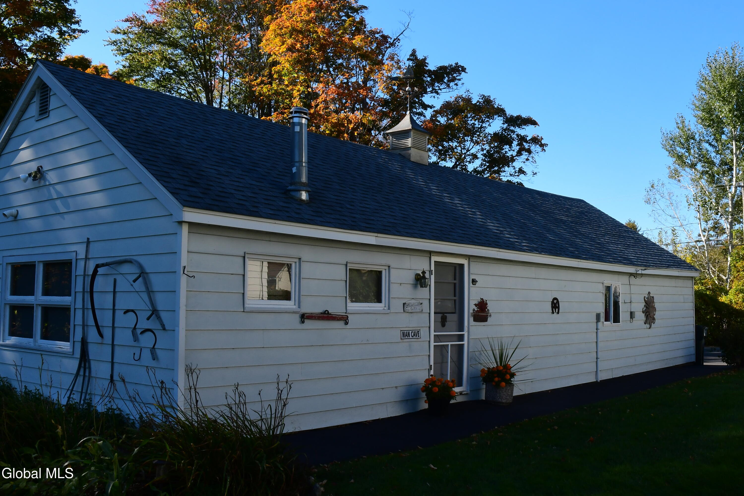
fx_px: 744
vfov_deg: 36.9
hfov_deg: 53.1
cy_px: 248
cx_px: 372
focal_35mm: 36
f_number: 16
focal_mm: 18
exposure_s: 1/160
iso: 500
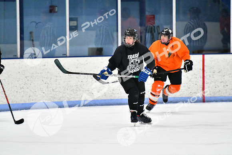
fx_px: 1934
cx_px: 116
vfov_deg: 4.6
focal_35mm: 300
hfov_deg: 6.9
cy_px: 78
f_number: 2.8
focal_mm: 200
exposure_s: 1/1250
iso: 6400
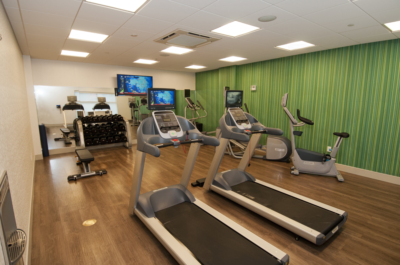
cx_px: 200
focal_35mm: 18
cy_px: 132
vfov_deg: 67.2
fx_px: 200
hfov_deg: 90.1
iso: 500
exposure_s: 1/60
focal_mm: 12
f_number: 5.6
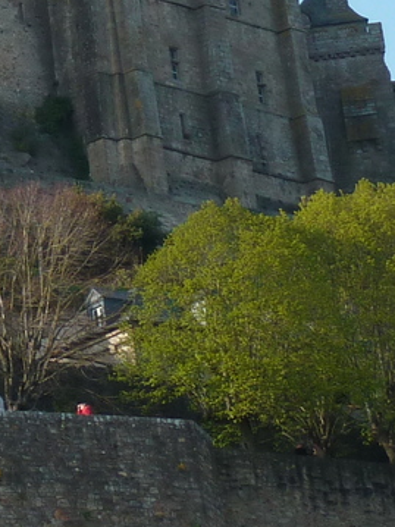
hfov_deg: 7.1
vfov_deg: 9.9
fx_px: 2984
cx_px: -564
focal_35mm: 196
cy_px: -169
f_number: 4
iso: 80
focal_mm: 7.3
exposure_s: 1/320
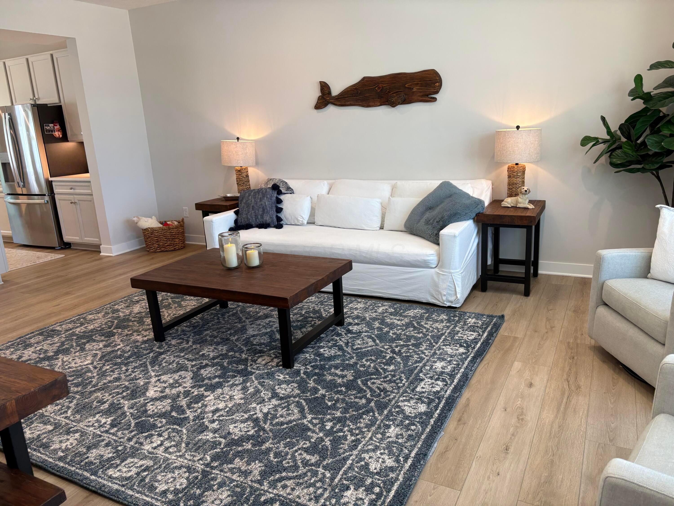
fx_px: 506
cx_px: 337
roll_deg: +4.1
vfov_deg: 53.1
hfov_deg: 67.3
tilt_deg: -12.6
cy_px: 253
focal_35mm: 26
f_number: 1.6
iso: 100
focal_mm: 5.96
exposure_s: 1/120
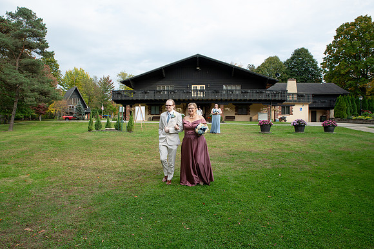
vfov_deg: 51.3
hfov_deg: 71.6
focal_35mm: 25
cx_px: 181
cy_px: 128
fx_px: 259
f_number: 8
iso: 400
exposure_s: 1/200
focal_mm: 24
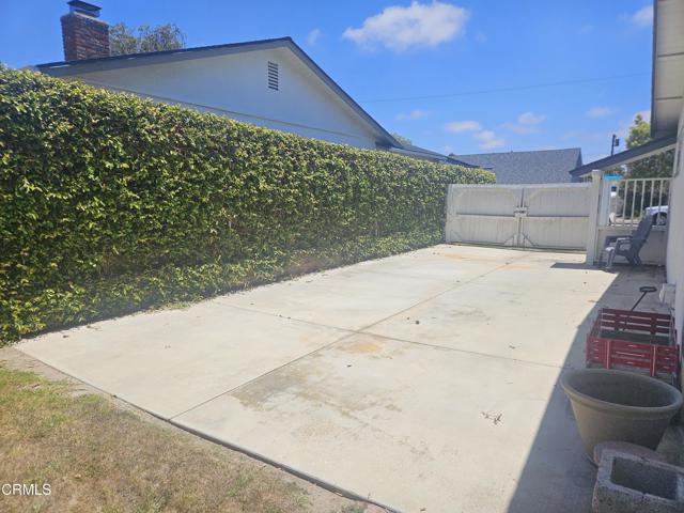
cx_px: 342
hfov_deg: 73.9
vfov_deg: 58.9
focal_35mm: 23
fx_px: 454
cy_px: 256
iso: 25
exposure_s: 1/3177
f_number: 1.8
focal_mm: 5.4
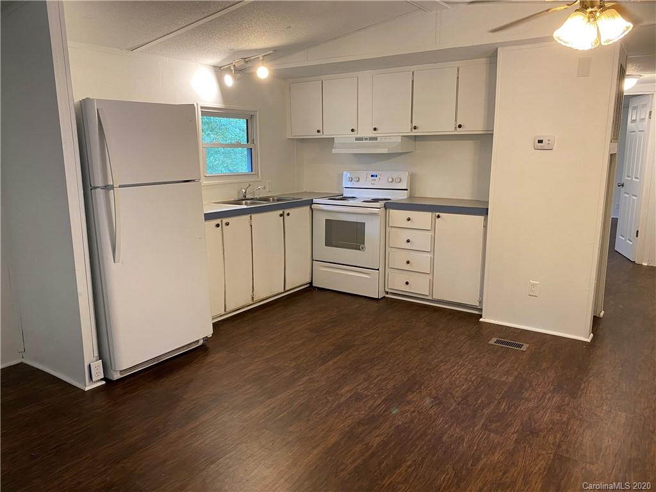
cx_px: 328
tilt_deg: -9.0
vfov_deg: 53.1
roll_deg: -0.6
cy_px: 246
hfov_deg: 67.3
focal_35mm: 26
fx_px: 493
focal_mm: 4.25
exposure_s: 1/60
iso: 160
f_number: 1.8
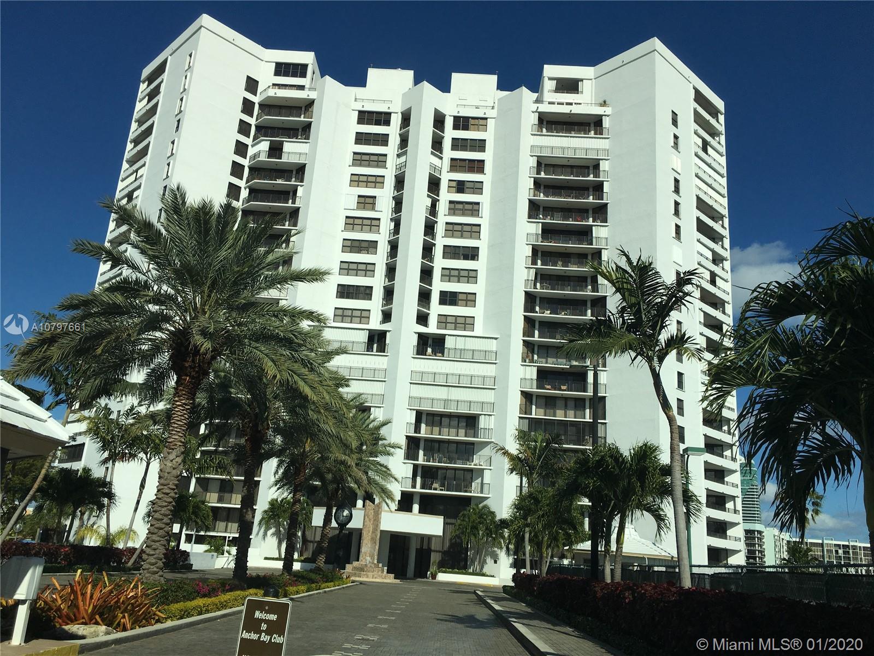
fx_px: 732
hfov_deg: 61.7
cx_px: 437
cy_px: 328
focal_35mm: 29
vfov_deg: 48.2
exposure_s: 1/3497
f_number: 2.2
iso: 25
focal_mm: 4.15
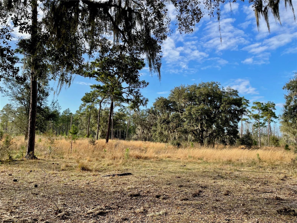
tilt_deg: +7.5
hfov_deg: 67.3
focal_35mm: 26
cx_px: 148
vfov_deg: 53.1
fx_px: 223
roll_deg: -2.1
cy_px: 112
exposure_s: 1/1473
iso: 32
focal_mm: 4.2
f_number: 1.6
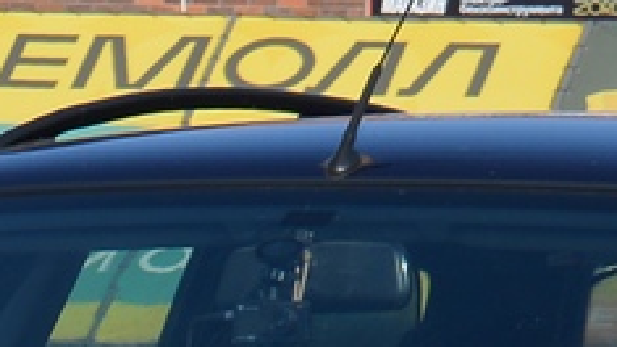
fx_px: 7229
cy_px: 636
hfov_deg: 4.9
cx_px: 184
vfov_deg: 2.7
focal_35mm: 442
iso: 100
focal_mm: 44
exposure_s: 1/320
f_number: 9
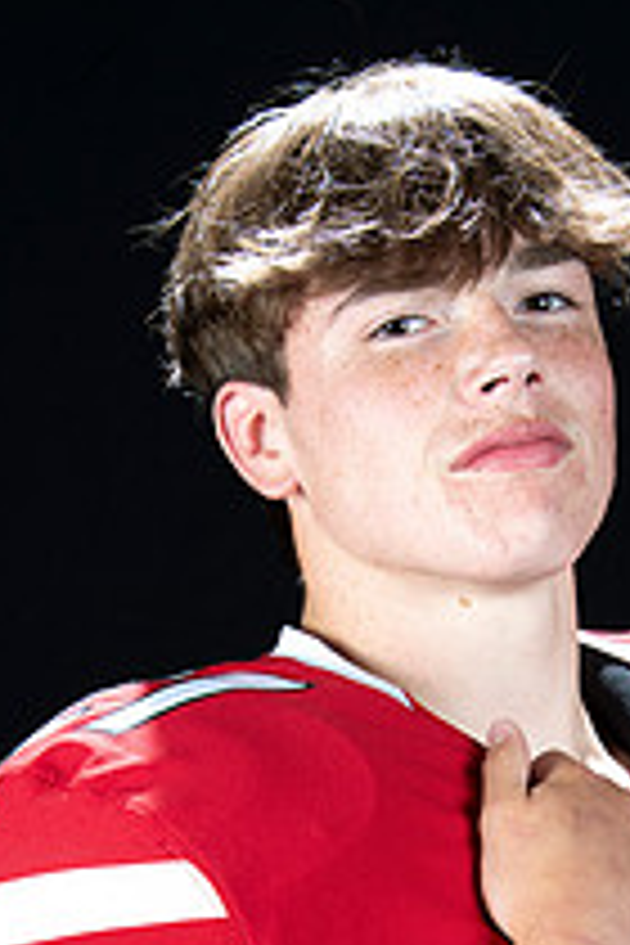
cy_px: 950
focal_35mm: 150
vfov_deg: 13.5
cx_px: 396
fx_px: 3937
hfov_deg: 9.1
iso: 320
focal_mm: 70
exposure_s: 1/160
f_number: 9
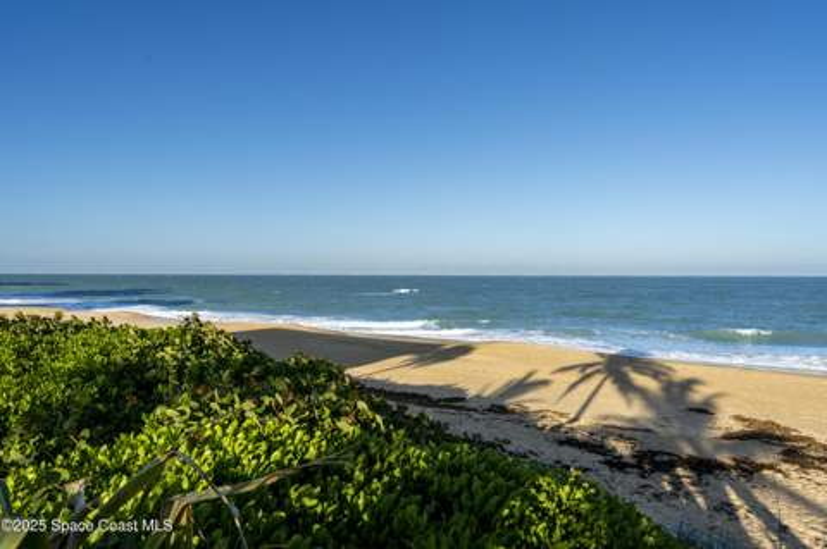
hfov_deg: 71.9
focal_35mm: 25
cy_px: 274
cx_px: 414
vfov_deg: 51.4
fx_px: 571
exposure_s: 1/500
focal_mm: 24
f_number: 7.1
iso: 200
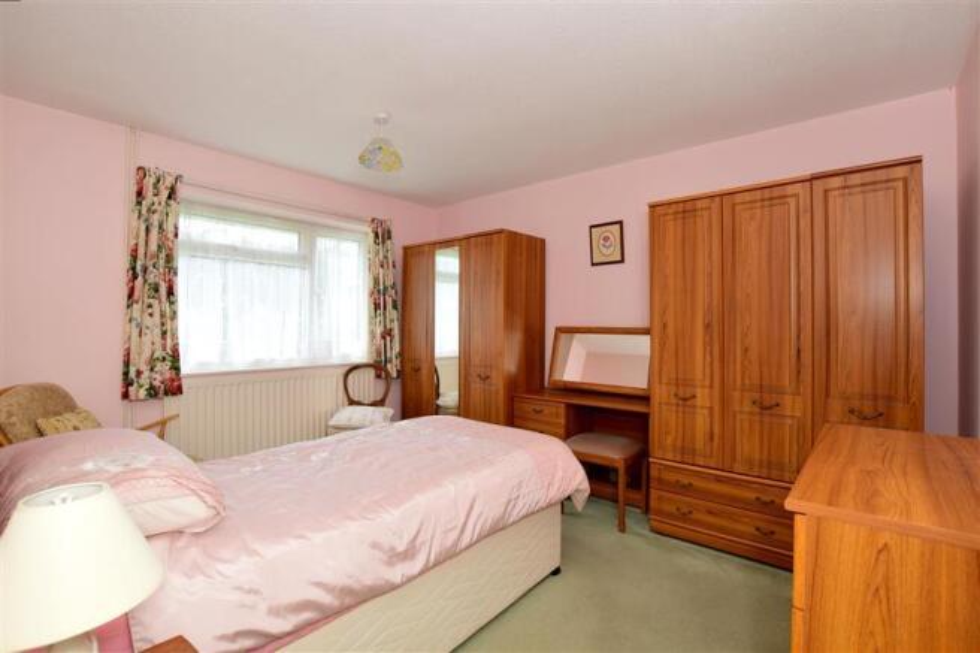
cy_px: 326
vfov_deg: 72.0
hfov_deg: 95.0
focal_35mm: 16
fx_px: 449
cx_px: 490
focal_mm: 11
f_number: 6.3
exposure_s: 1/13
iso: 200
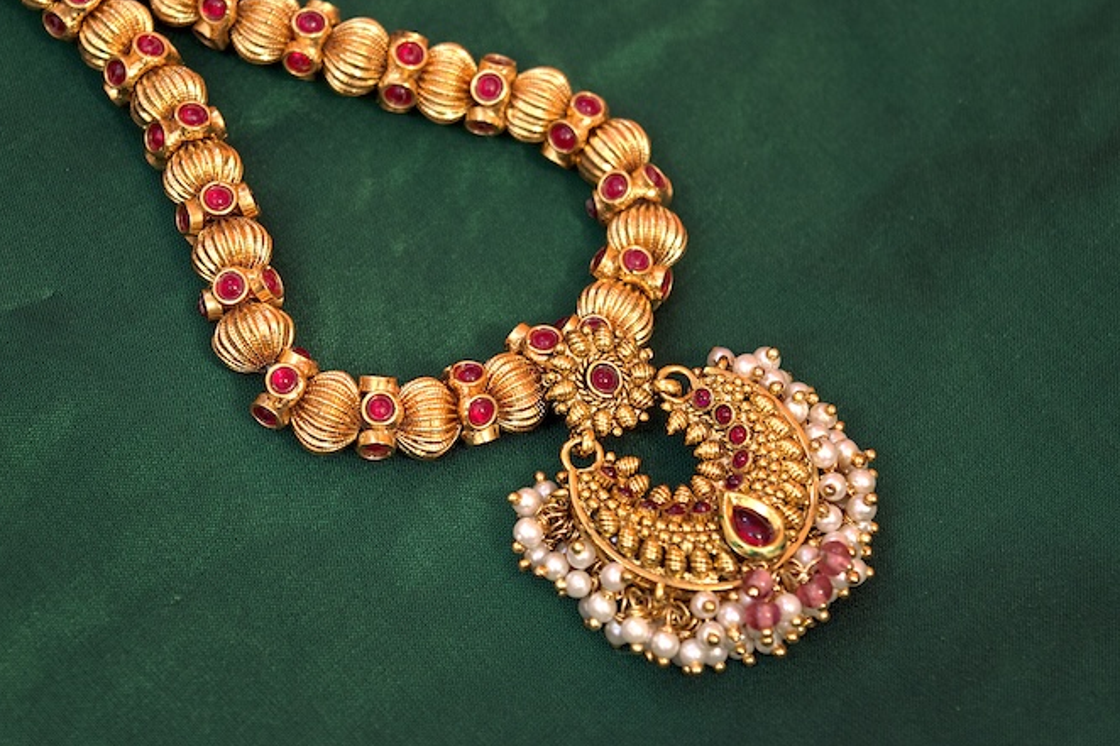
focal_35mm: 100
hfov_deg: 20.5
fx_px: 3098
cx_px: 472
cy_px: 306
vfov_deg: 13.7
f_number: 5.6
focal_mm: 55
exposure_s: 1/8
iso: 200
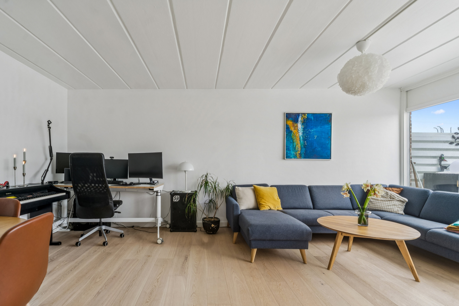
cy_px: 153
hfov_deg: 100.4
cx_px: 230
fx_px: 191
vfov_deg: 77.3
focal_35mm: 15
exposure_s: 1/30
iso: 250
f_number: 5.6
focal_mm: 15
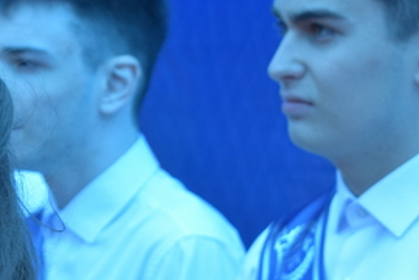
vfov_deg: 5.6
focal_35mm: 244
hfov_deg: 8.3
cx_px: -197
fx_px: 2845
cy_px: 304
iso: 400
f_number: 7.1
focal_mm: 55
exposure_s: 1/200
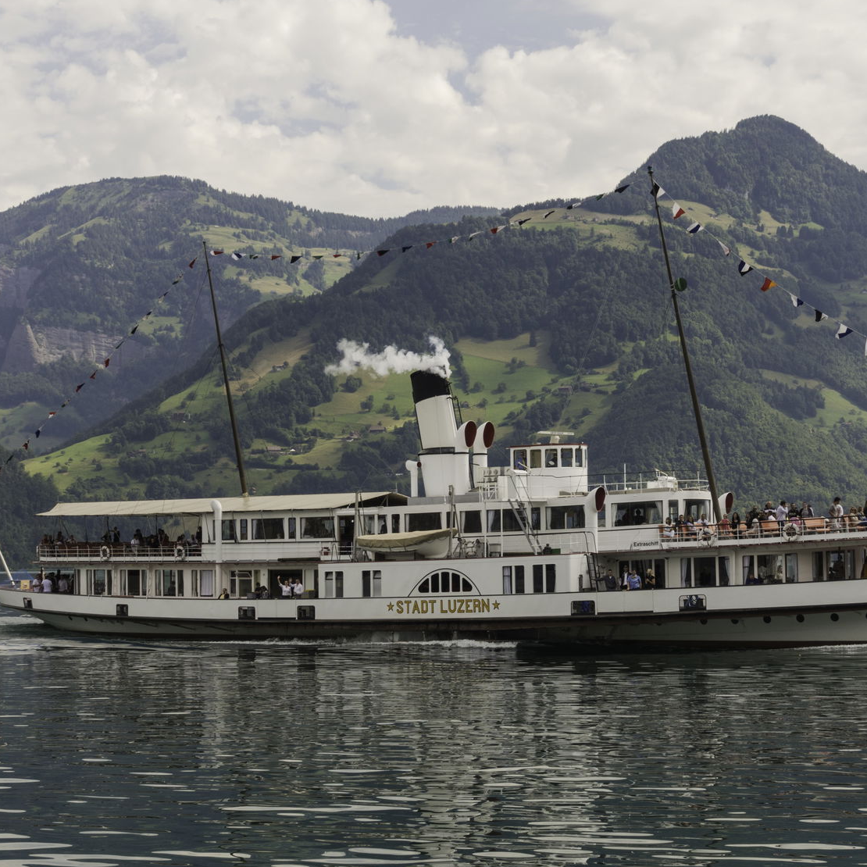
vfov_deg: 24.0
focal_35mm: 72
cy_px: 451
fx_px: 2040
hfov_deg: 23.9
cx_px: 571
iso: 125
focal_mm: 17.9
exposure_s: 1/500
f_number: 5.6
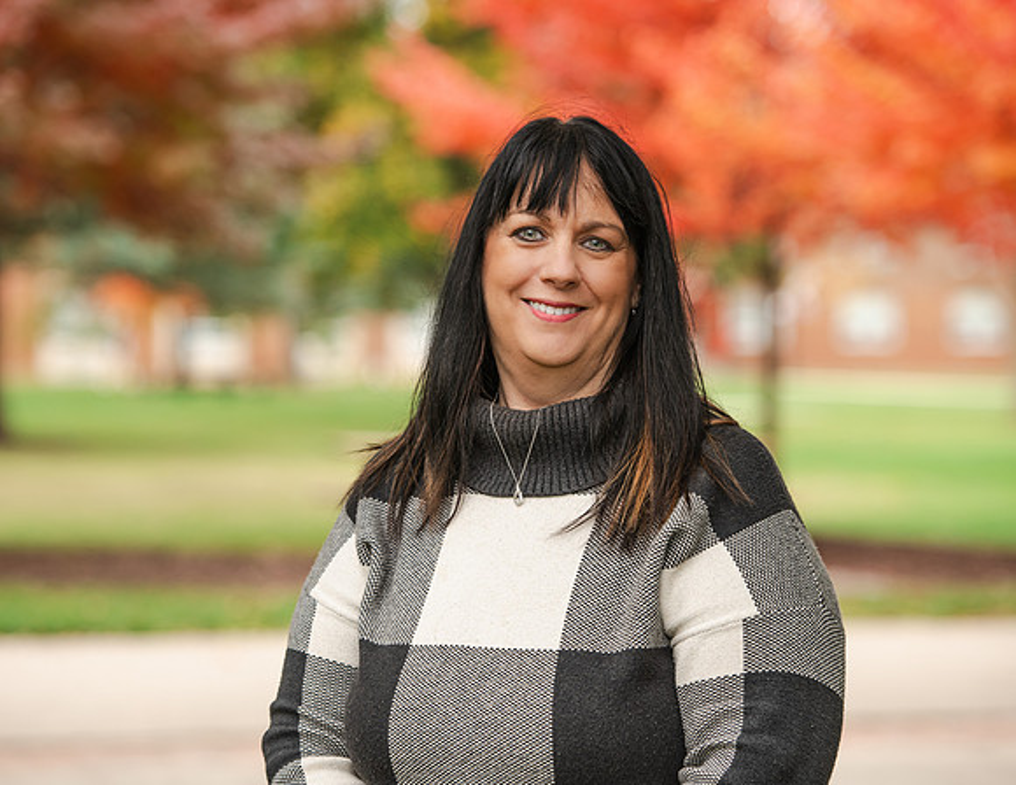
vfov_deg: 11.0
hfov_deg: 14.2
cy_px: 392
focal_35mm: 138
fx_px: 4088
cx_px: 476
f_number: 4
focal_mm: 125
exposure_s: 1/200
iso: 250
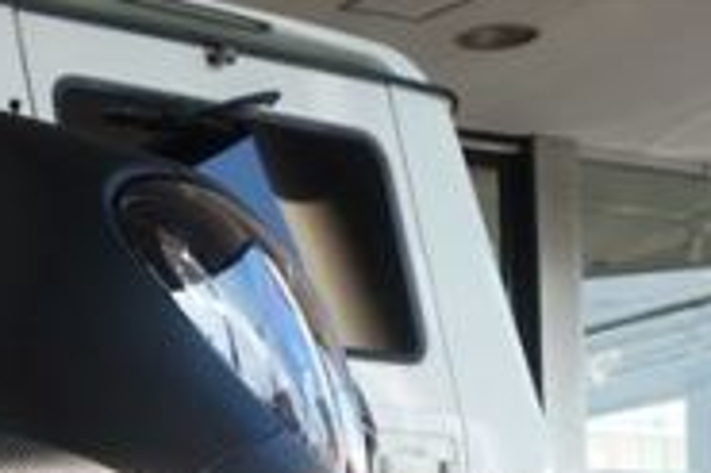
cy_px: 725
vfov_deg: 10.0
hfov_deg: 14.8
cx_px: -188
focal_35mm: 133
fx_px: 2624
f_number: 8
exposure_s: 1/100
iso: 200
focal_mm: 28
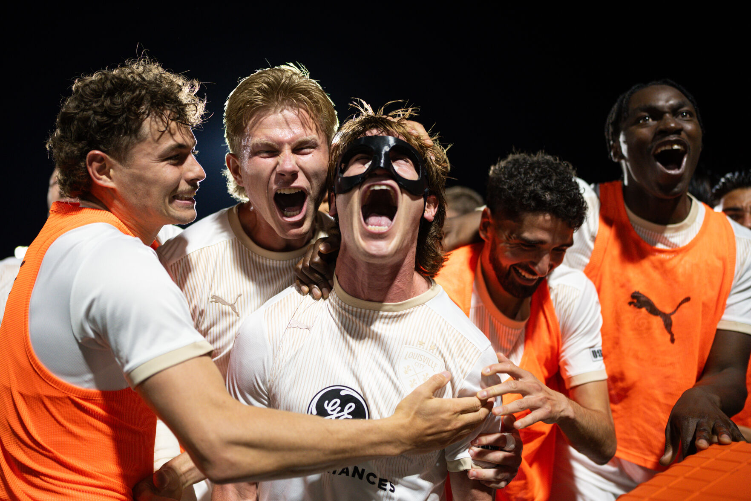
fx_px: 730
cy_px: 250
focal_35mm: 35
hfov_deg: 54.4
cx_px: 376
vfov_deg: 37.8
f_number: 1.4
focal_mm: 35
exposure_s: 1/1600
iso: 1600
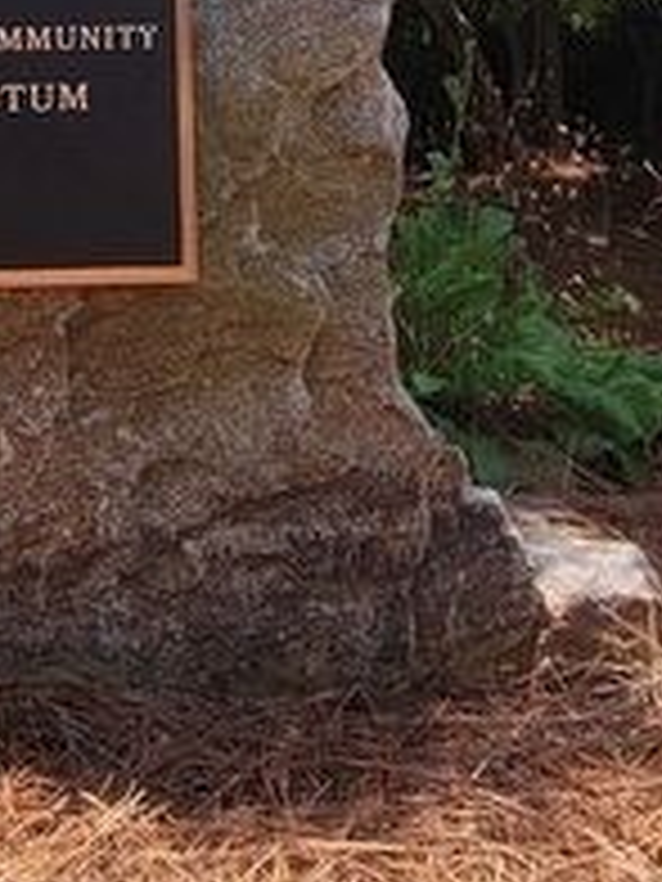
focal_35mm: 53
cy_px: -310
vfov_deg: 28.5
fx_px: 1351
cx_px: 72
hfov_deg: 26.6
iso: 50
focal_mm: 2.2
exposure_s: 1/939
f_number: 2.2
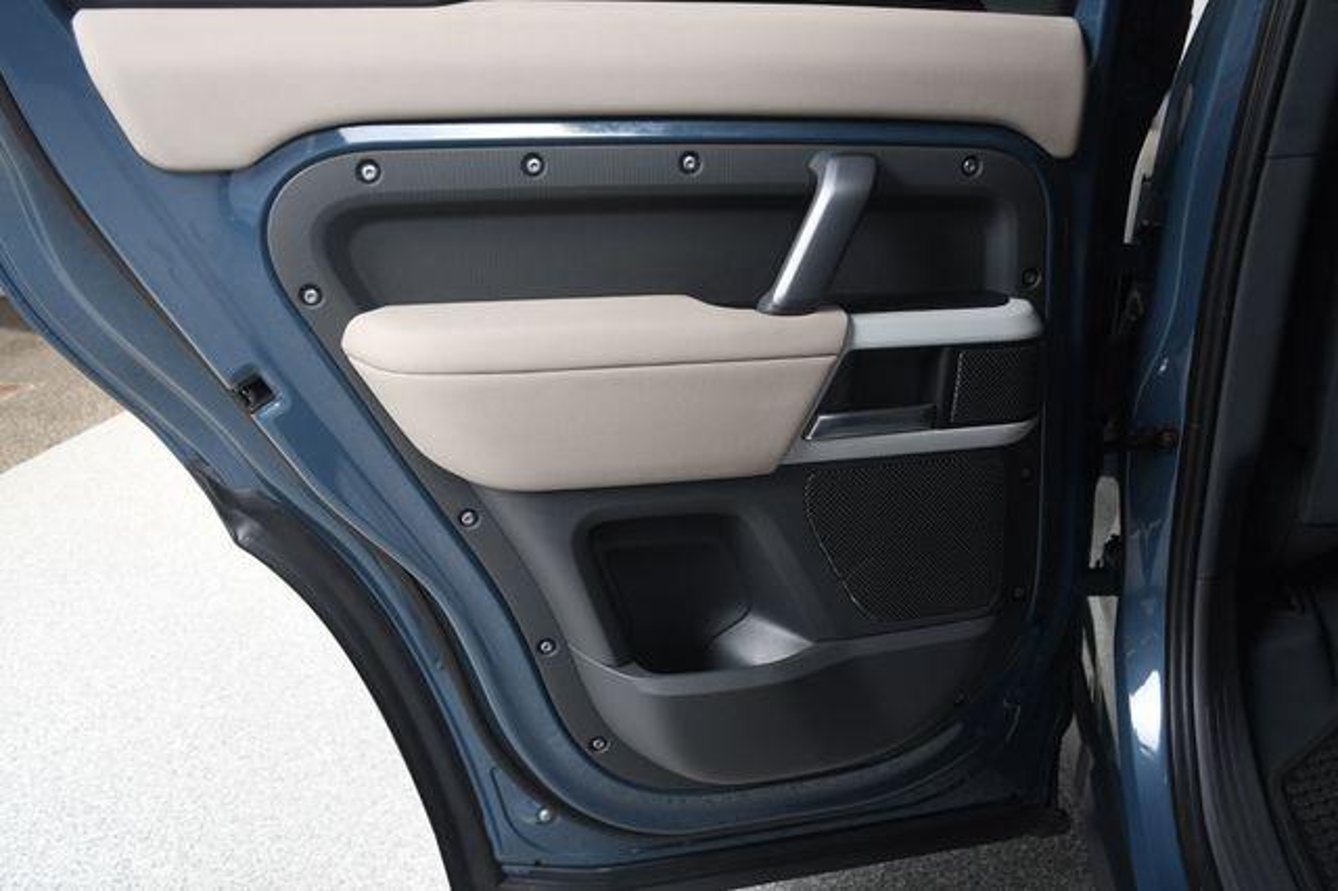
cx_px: 669
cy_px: 446
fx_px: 1114
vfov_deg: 43.6
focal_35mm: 30
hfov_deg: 62.0
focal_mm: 20
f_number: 5.6
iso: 100
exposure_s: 1/160
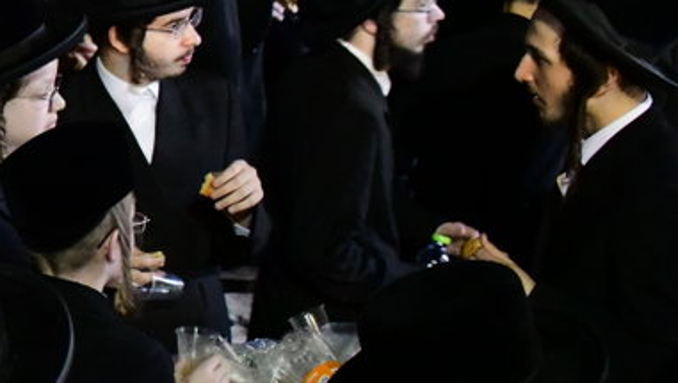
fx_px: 2213
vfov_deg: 9.9
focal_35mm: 123
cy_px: 145
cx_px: -464
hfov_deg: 15.5
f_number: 4.5
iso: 10000
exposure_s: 1/50
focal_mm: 32
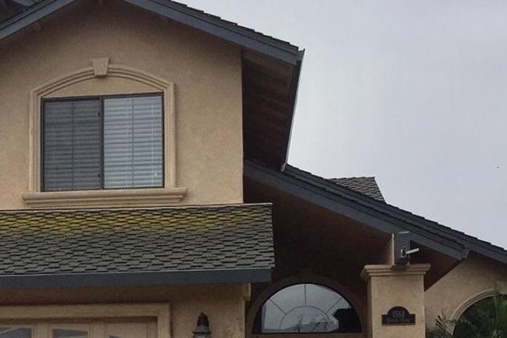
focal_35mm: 78
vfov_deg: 17.1
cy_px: 340
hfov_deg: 25.1
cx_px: 35
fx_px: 1099
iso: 32
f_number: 2.2
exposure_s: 1/879
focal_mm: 4.15
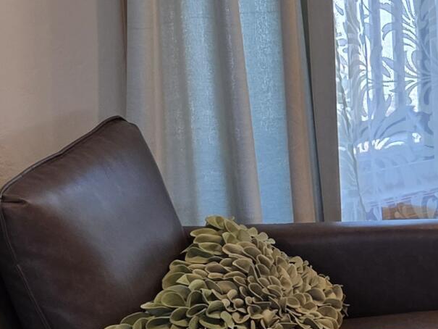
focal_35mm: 114
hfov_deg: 13.8
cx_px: 947
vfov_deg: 12.9
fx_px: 1443
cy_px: 14
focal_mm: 6.3
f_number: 1.7
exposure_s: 1/120
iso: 125
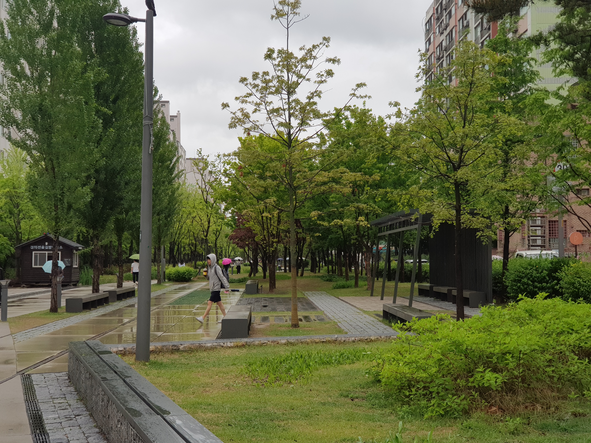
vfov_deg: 28.0
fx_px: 888
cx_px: 296
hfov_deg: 36.8
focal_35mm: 52
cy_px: 222
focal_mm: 6
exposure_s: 1/490
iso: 25
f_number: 2.4
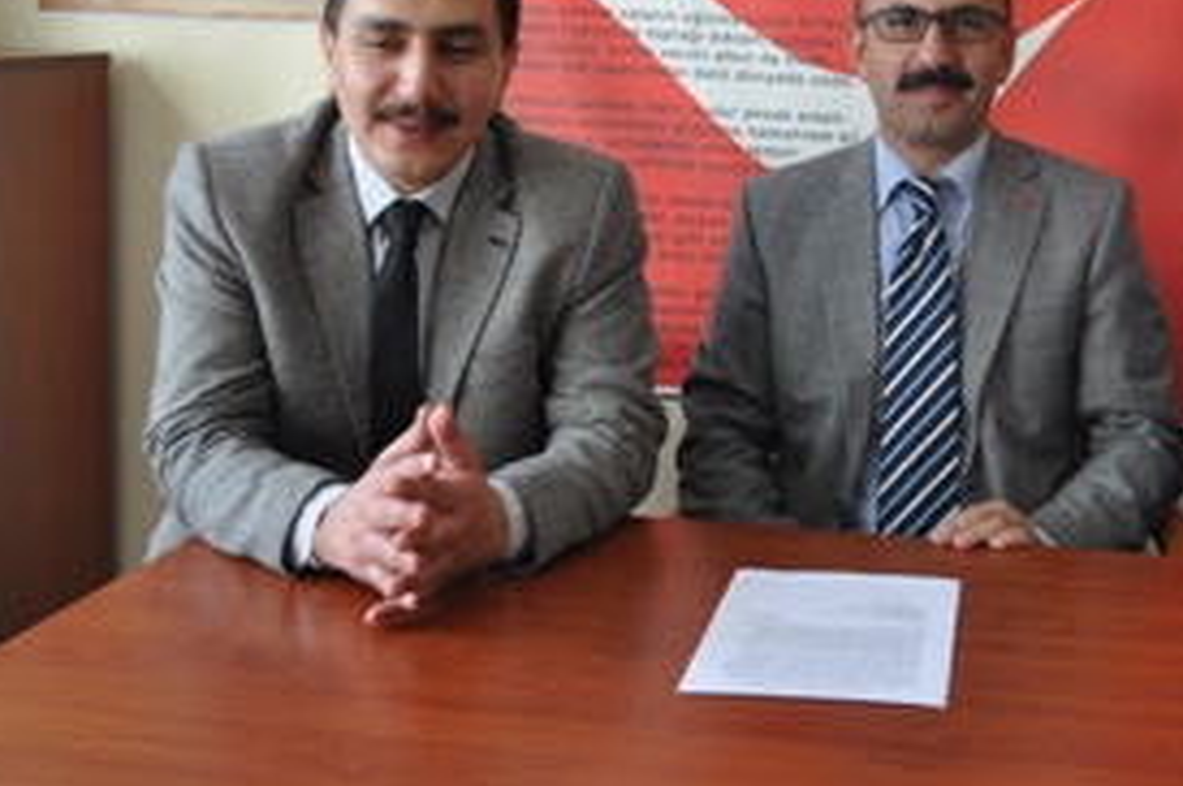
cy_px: 199
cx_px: 937
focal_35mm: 54
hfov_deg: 35.8
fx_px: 1772
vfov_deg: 24.7
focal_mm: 22
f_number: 4.5
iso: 400
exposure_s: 1/80
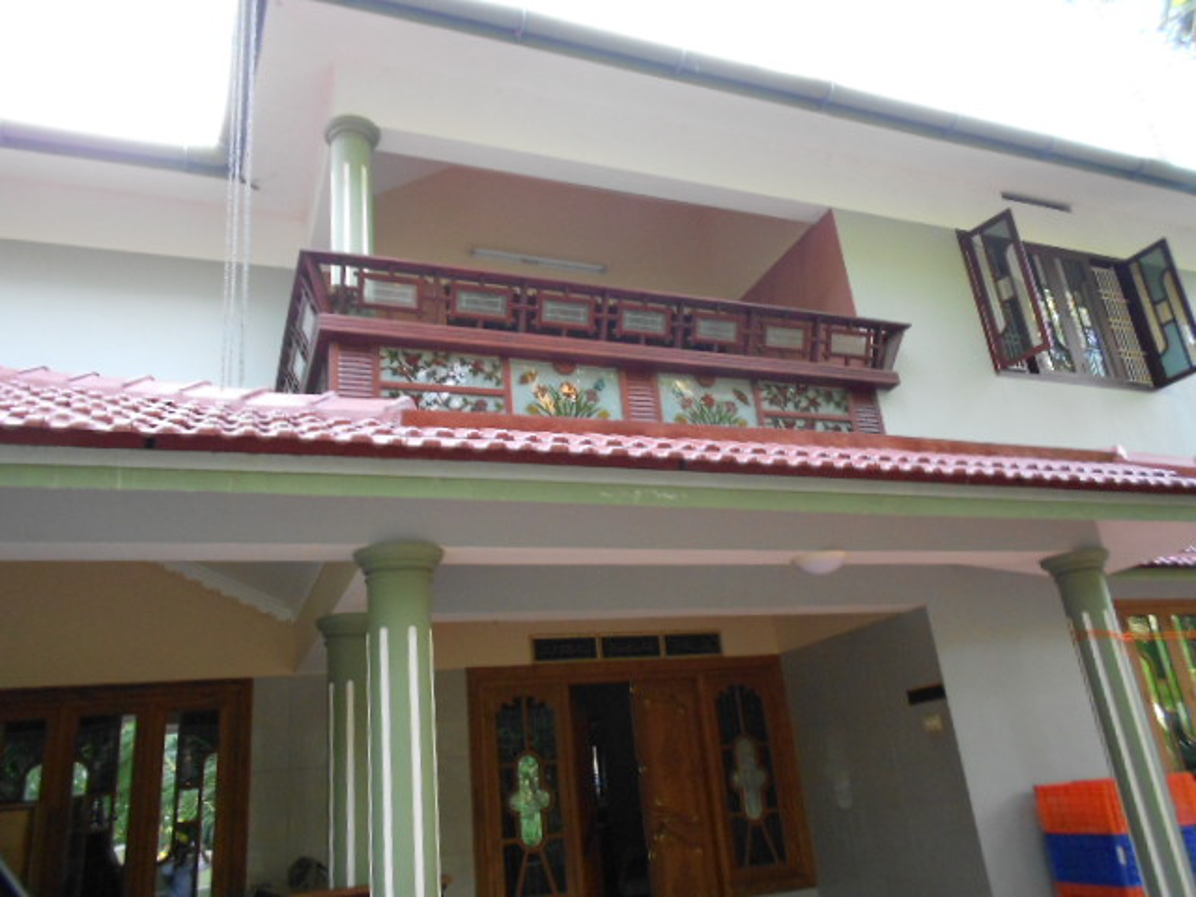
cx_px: 598
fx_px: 898
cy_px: 448
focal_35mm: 26
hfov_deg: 67.3
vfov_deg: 53.1
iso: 320
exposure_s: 1/30
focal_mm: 4.6
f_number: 3.2
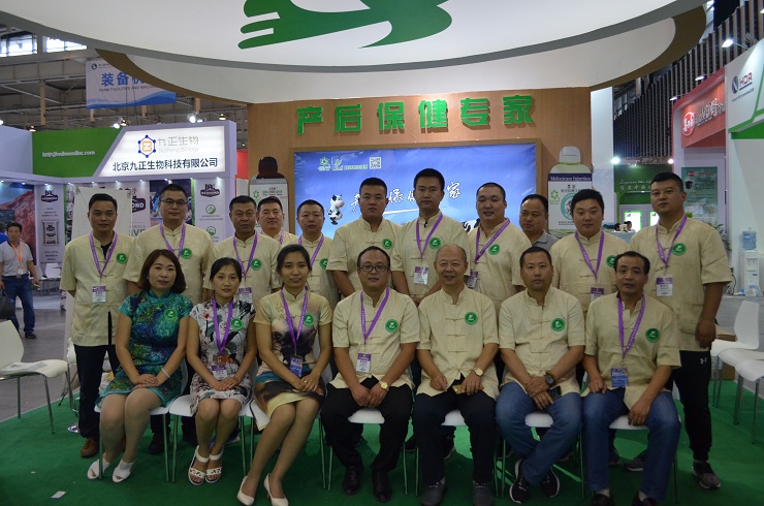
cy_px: 253
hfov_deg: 62.0
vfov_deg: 43.4
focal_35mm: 30
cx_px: 382
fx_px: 635
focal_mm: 20
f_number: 3.8
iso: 1400
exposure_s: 1/500
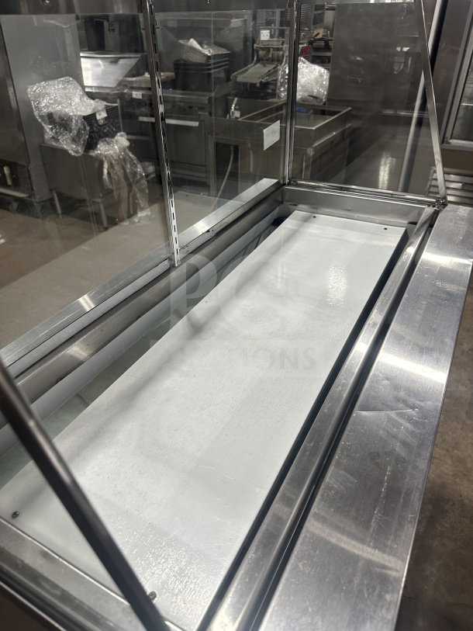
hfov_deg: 56.8
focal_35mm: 24
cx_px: 236
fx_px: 437
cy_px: 316
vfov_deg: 71.6
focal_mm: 6.86
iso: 125
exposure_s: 1/121
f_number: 1.78
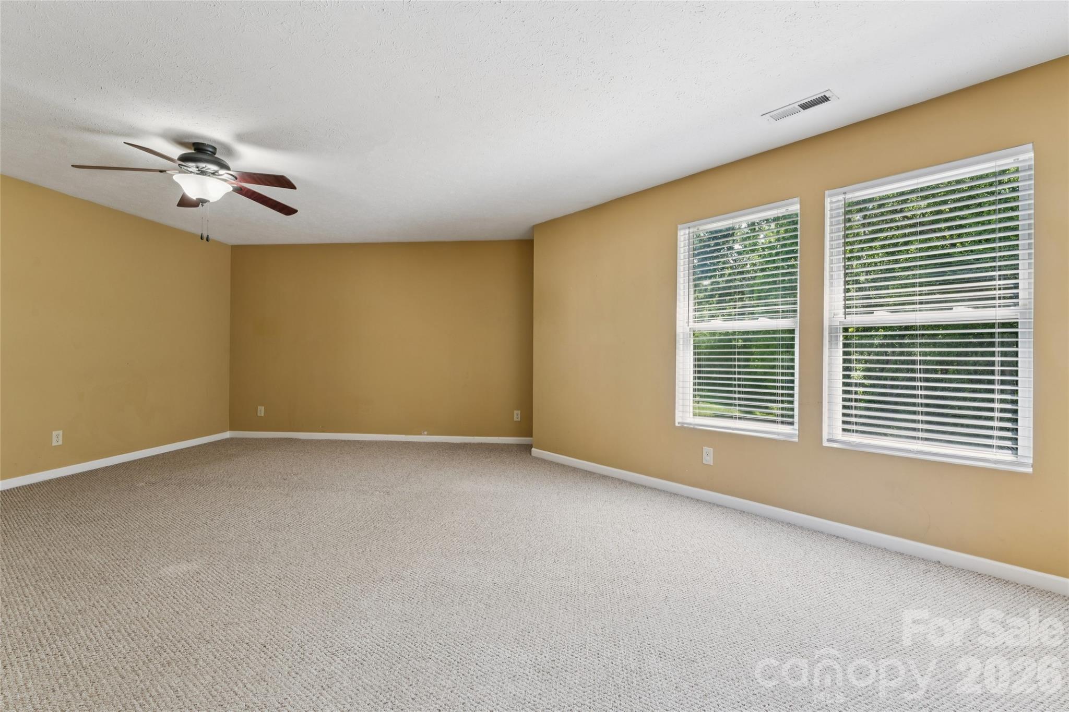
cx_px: 534
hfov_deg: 95.7
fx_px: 484
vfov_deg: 72.7
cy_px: 356
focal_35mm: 16
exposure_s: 1/2.5
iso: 100
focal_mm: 16.3
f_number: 13
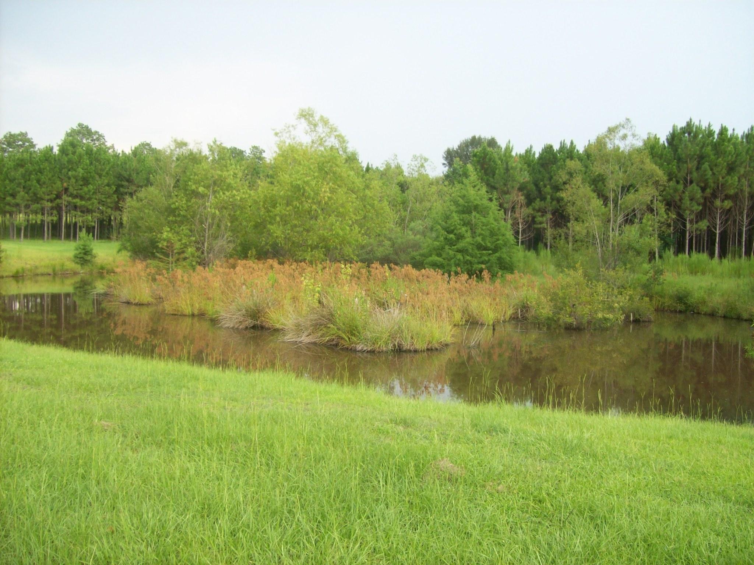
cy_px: 282
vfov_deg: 39.7
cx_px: 377
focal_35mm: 36
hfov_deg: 51.4
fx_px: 784
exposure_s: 1/184
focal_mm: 6
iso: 80
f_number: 2.7
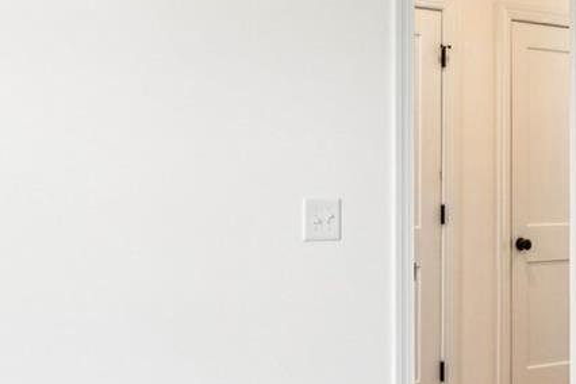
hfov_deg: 24.7
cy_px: 218
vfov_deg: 17.5
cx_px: 584
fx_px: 1247
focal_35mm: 78
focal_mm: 16.2
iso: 100
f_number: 9
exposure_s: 1/10
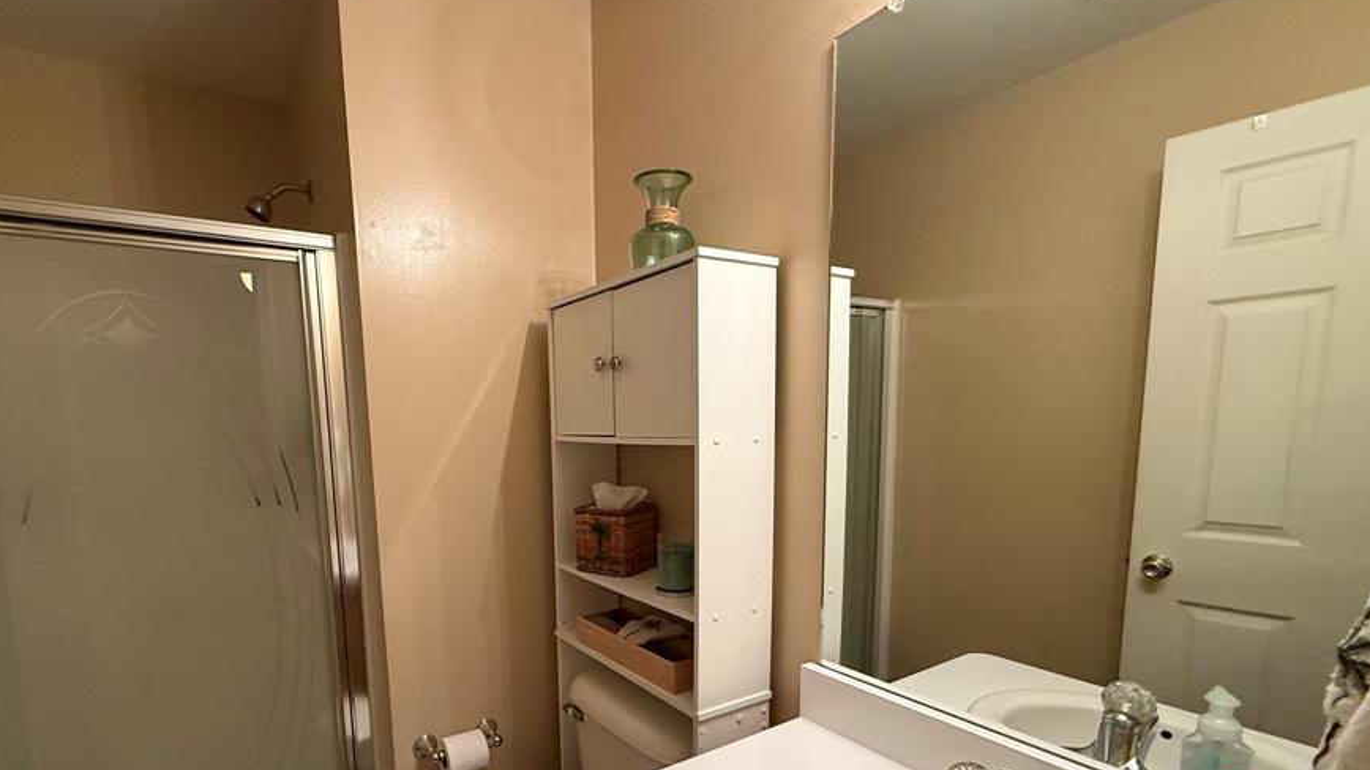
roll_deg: +0.4
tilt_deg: -6.8
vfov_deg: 59.7
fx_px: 654
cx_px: 601
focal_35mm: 18
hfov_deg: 92.2
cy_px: 508
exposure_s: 1/60
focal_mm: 2.22
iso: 500
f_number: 2.2
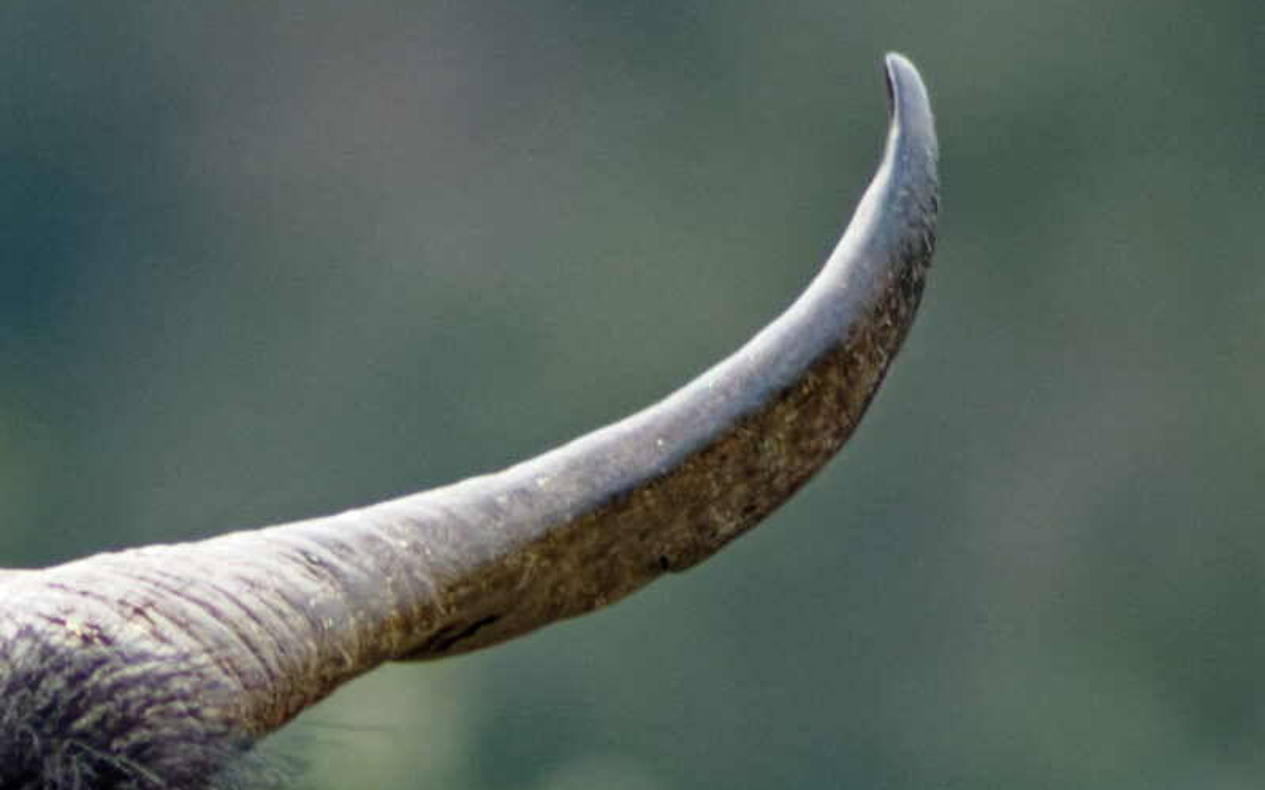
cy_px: 905
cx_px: -51
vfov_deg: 0.9
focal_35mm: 1470
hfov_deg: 1.4
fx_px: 50668
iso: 2800
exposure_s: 1/1000
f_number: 5.6
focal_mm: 300
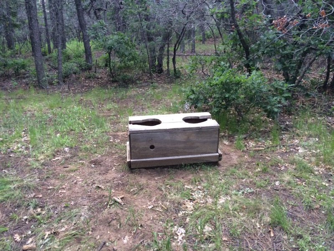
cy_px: 126
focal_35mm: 29
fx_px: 280
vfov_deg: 48.2
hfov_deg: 61.7
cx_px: 167
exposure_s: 1/30
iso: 64
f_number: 2.2
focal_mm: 4.15
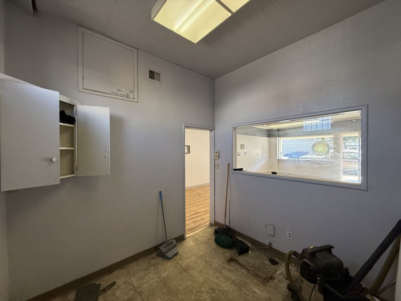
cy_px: 150
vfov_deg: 85.7
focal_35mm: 14
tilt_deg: +0.9
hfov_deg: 102.1
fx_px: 162
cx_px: 200
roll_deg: -0.2
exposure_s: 1/120
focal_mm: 2.22
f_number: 2.2
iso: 250
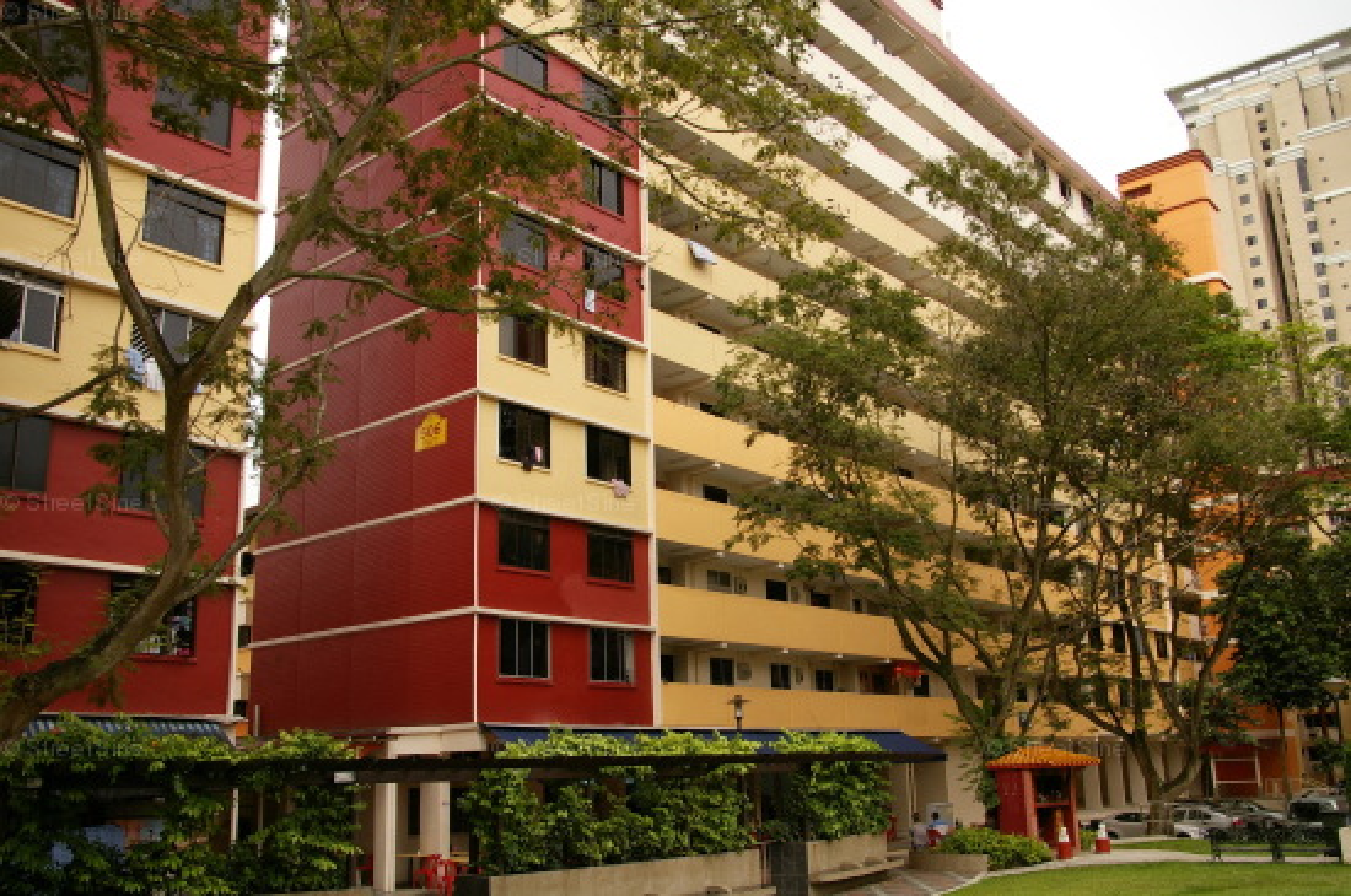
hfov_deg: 59.6
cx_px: 676
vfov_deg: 41.6
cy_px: 448
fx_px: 1180
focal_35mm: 32
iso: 200
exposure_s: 1/500
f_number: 6.7
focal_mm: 21
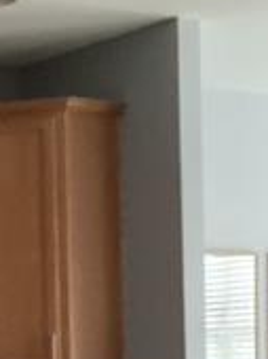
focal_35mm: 117
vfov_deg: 16.3
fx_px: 1211
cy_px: 416
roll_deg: -0.6
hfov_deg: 12.0
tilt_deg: -2.1
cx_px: -137
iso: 640
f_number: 2.4
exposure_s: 1/24
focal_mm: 3.3
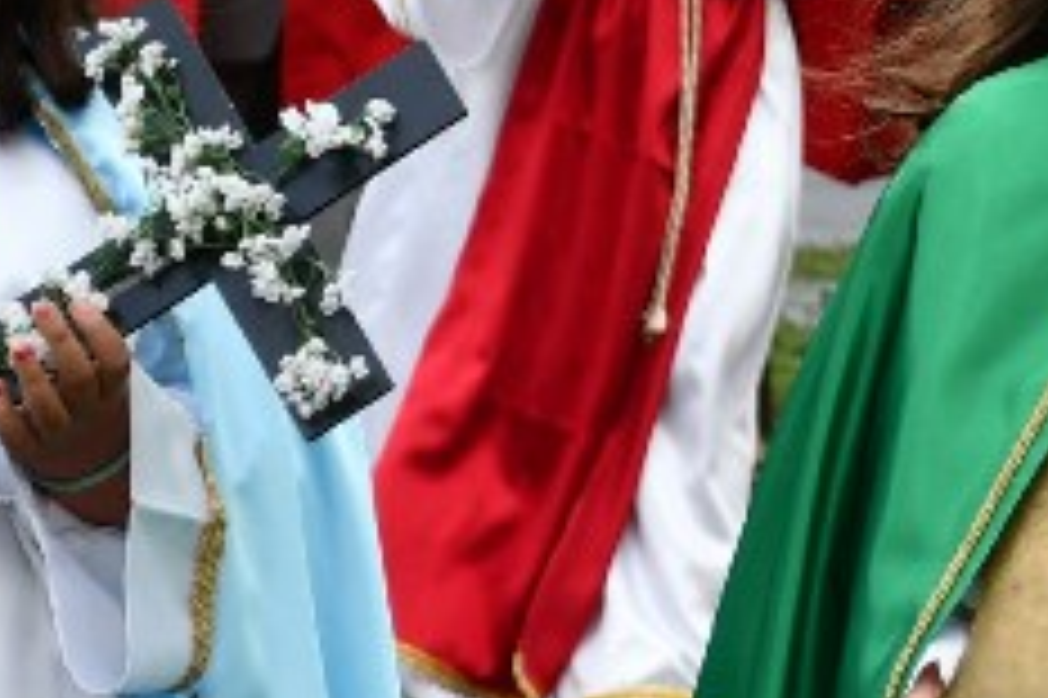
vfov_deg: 2.8
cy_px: 545
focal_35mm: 493
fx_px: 14341
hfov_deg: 4.2
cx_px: 1376
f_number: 5.6
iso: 200
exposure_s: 1/250
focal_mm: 75
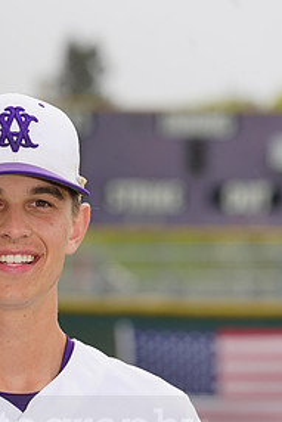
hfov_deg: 2.8
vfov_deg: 4.3
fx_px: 5668
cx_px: 14
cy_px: 416
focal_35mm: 483
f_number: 9
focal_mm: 238
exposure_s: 1/250
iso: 160
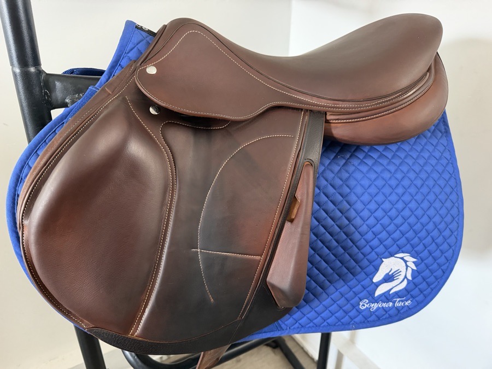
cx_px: 246
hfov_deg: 71.6
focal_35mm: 24
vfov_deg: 56.8
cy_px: 184
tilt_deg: -25.5
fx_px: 341
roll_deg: -1.4
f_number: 1.78
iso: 800
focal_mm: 6.76
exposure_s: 1/48
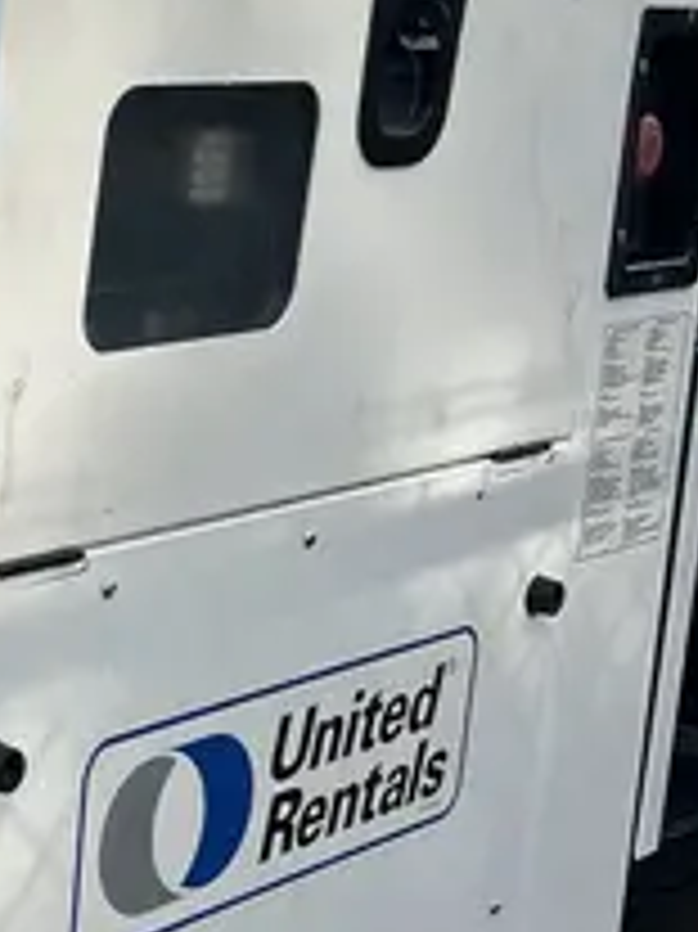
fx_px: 2476
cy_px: 511
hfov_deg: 14.9
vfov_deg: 21.3
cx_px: -356
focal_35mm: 92
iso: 50
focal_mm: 5.7
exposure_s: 1/2208
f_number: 1.5
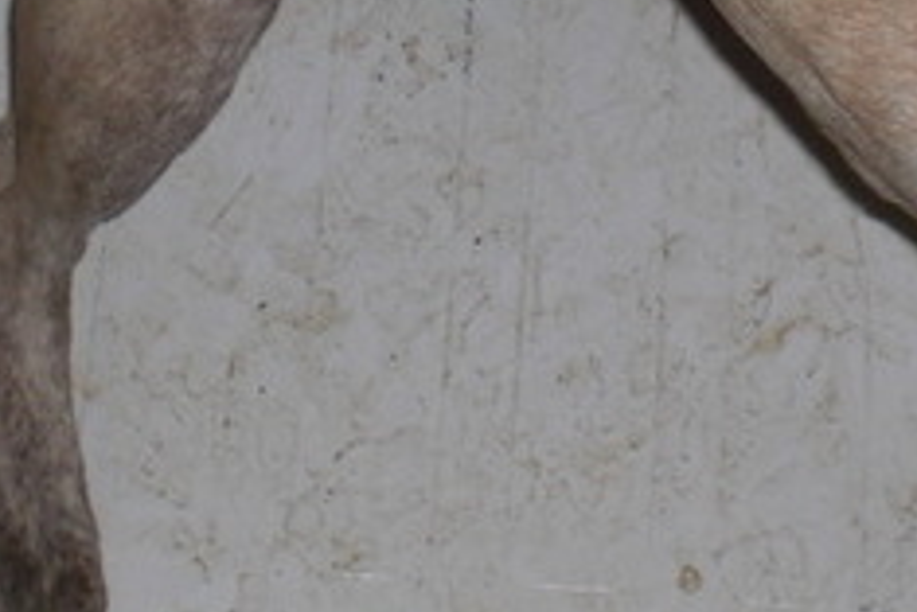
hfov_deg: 15.8
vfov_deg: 10.4
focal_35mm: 129
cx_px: 671
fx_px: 3288
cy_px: -156
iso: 64
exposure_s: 1/60
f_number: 3.1
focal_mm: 6.3
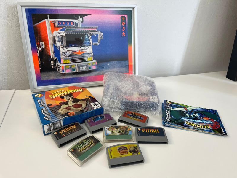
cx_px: 118
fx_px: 178
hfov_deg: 67.3
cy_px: 89
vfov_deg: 53.1
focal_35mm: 26
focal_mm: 5.1
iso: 80
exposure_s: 1/100
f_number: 1.6
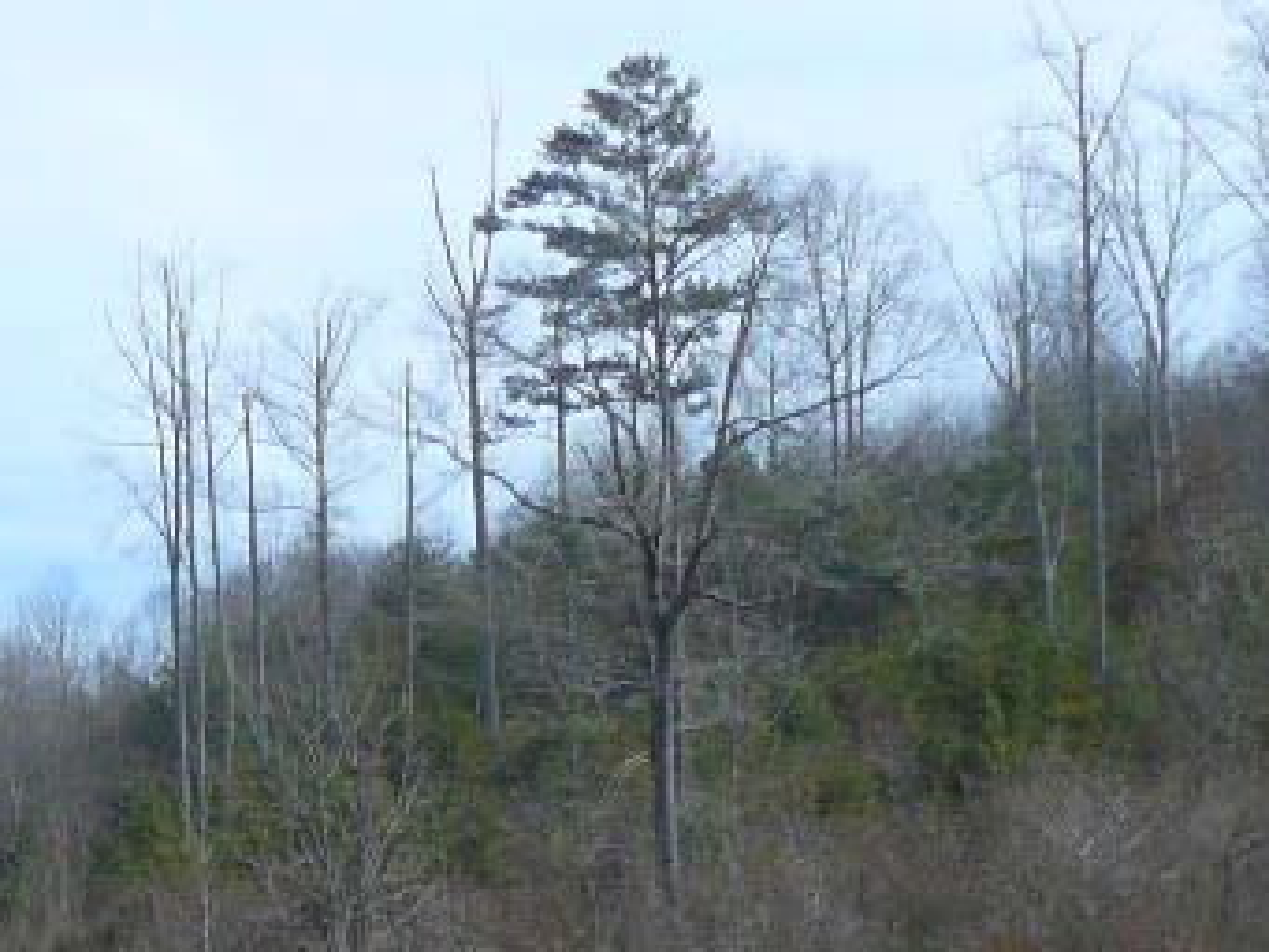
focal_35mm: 135
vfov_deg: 10.3
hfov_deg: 14.0
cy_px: 1755
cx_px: -447
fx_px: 4951
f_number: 4
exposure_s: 1/500
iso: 100
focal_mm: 6
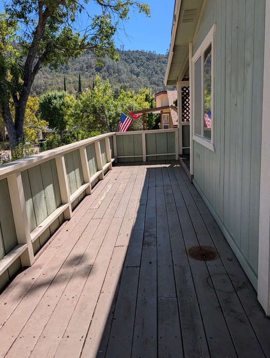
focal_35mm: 27
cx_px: 132
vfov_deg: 65.2
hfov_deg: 51.5
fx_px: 280
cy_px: 166
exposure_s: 1/1143
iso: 21
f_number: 1.68
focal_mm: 6.9
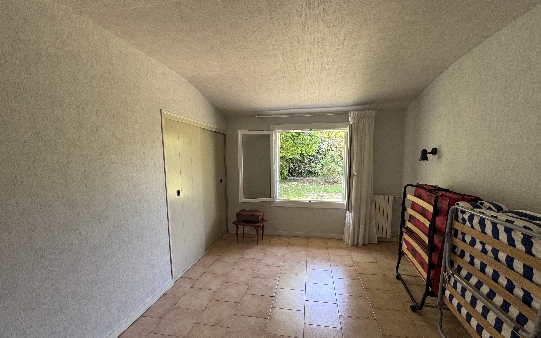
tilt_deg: -6.6
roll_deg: +0.2
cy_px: 181
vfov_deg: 74.7
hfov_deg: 101.5
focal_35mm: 15
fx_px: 221
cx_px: 271
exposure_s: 1/99
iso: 100
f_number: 2.2
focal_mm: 2.22
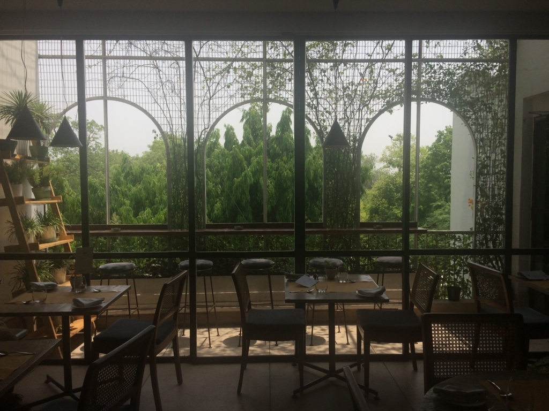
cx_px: 274
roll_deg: +0.3
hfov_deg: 61.7
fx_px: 460
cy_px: 206
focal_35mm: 29
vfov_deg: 48.2
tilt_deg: -4.1
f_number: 2.2
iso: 32
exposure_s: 1/1080
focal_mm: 4.15
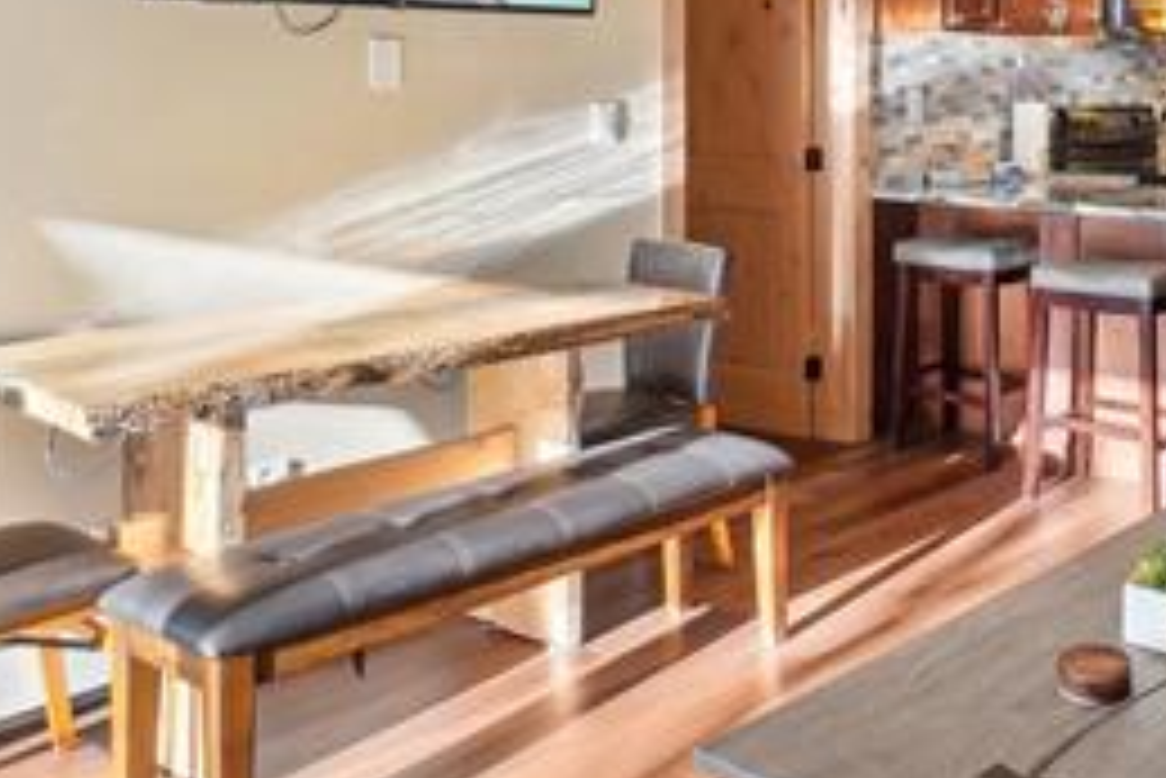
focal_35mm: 37
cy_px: 103
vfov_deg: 34.3
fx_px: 1199
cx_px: 1125
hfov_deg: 45.1
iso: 400
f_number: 8
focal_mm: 10
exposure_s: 1/10
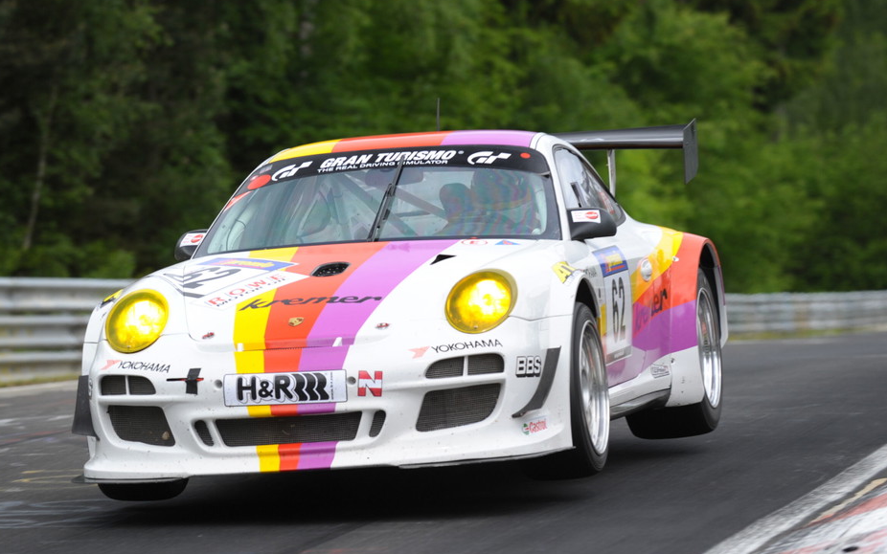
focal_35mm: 225
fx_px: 5440
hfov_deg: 9.3
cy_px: 319
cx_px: 418
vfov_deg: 5.8
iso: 640
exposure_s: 1/800
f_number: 5
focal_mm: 200
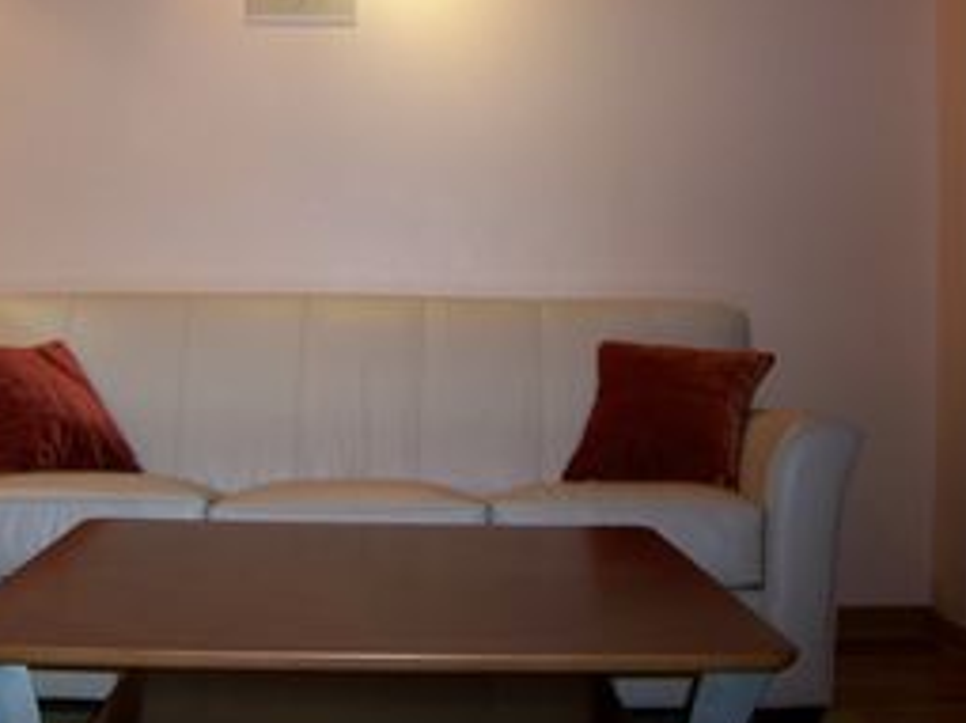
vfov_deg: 28.0
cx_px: 420
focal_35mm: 52
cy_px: 326
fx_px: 1450
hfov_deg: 36.8
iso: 100
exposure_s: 1/15
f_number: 2.8
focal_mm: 6
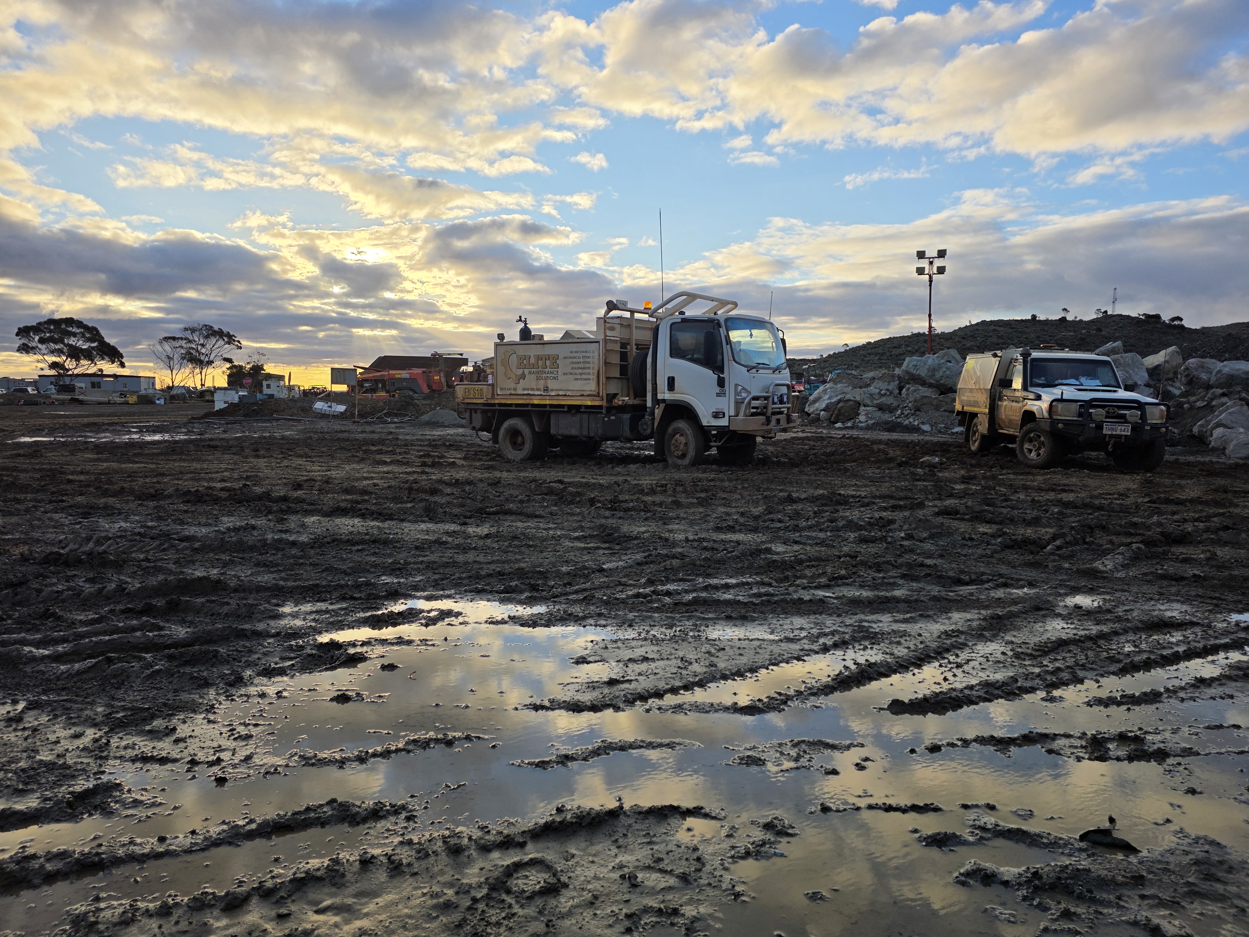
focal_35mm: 23
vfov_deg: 58.9
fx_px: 830
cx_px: 624
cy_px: 468
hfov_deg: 73.9
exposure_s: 1/4434
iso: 80
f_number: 1.7
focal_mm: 6.3
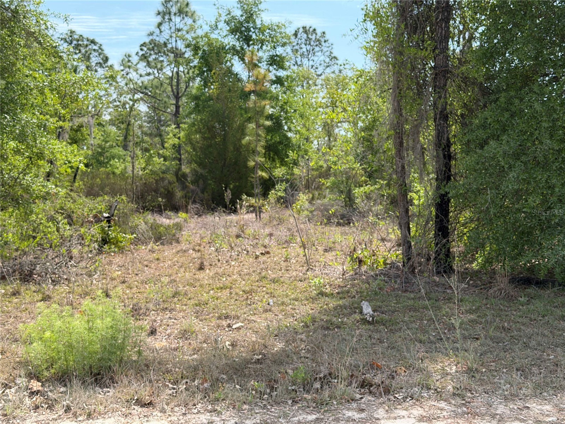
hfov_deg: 39.7
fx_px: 783
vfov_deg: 30.3
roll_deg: +1.7
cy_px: 212
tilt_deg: -1.3
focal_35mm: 48
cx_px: 282
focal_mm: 6.76
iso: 100
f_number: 1.78
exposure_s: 1/2273
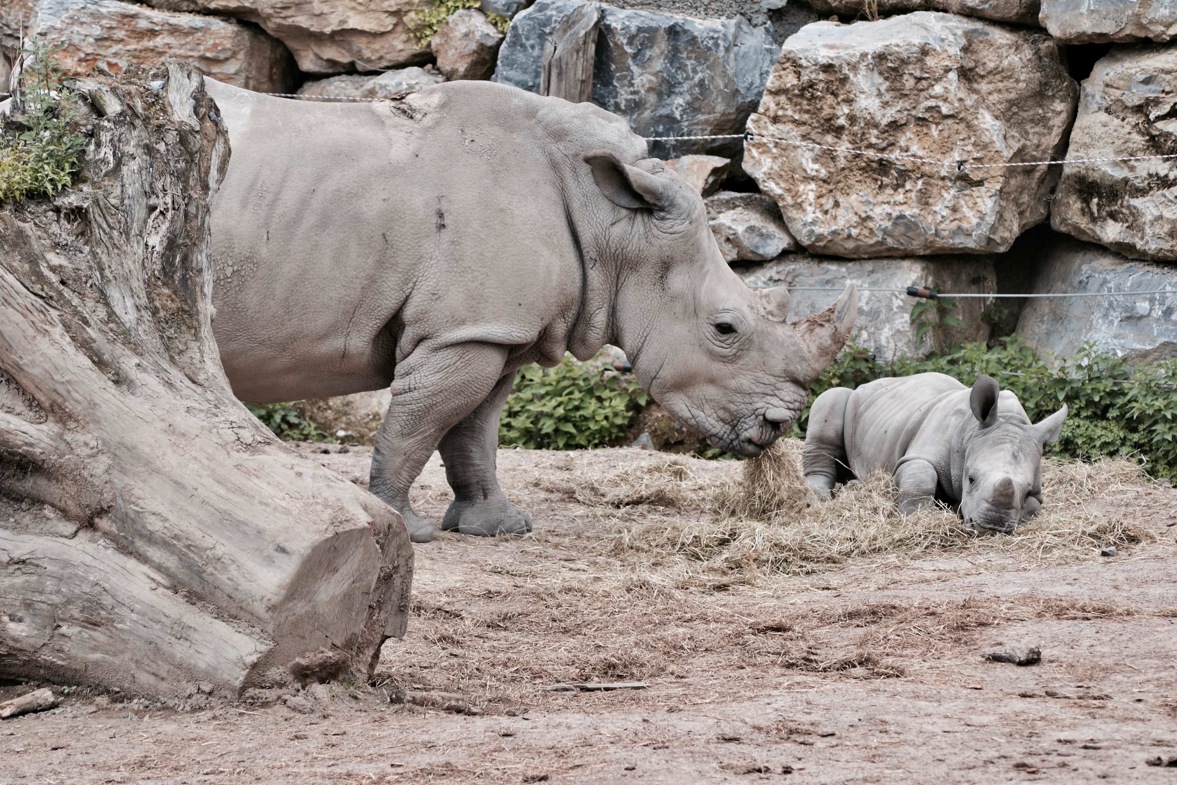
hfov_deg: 10.2
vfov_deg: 6.8
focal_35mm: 202
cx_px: 588
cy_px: 392
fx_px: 6620
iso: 400
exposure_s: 1/500
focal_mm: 135
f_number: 5.6
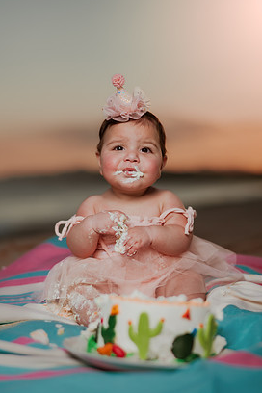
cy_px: 213
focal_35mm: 64
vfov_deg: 31.4
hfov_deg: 21.2
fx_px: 699
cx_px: 142
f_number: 1.8
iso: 100
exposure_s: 1/8000
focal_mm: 58
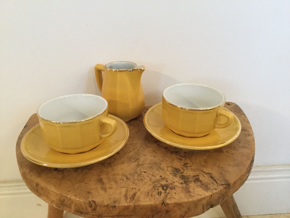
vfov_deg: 45.4
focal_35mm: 31
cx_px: 145
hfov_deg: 58.4
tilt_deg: -26.0
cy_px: 109
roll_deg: +1.5
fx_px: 260
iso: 250
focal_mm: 3.3
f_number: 2.4
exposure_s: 1/25
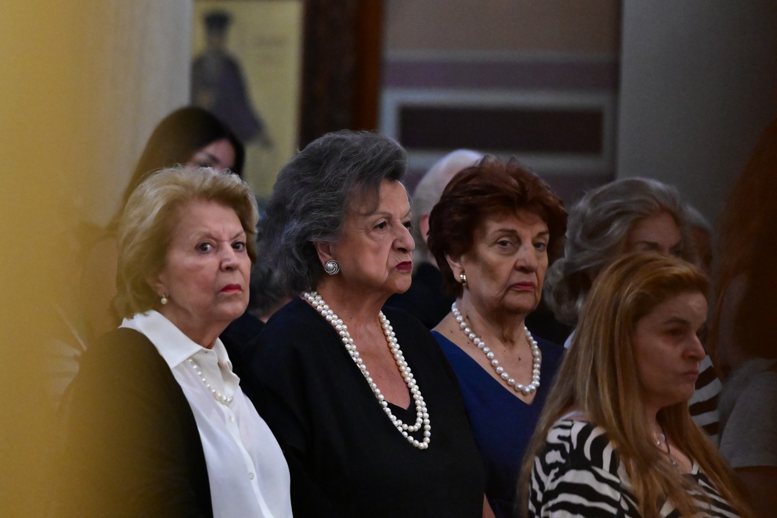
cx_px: 388
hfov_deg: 6.9
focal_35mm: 300
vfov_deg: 4.6
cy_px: 259
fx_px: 6474
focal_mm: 200
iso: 10000
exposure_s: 1/250
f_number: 4
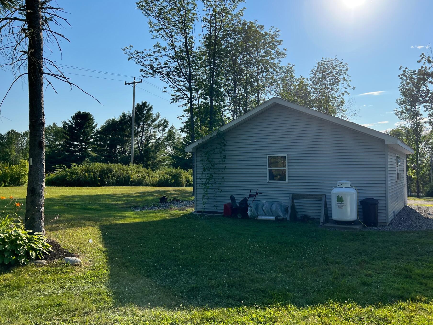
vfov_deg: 48.2
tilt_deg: +0.9
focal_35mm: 29
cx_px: 237
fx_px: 363
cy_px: 164
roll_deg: +0.6
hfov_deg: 61.5
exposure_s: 1/5587
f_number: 1.5
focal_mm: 5.7
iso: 50
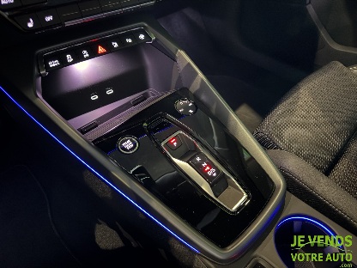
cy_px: 134
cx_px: 178
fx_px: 248
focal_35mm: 24
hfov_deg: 71.6
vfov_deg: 56.8
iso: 2000
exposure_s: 1/9
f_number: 1.78
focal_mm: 6.76
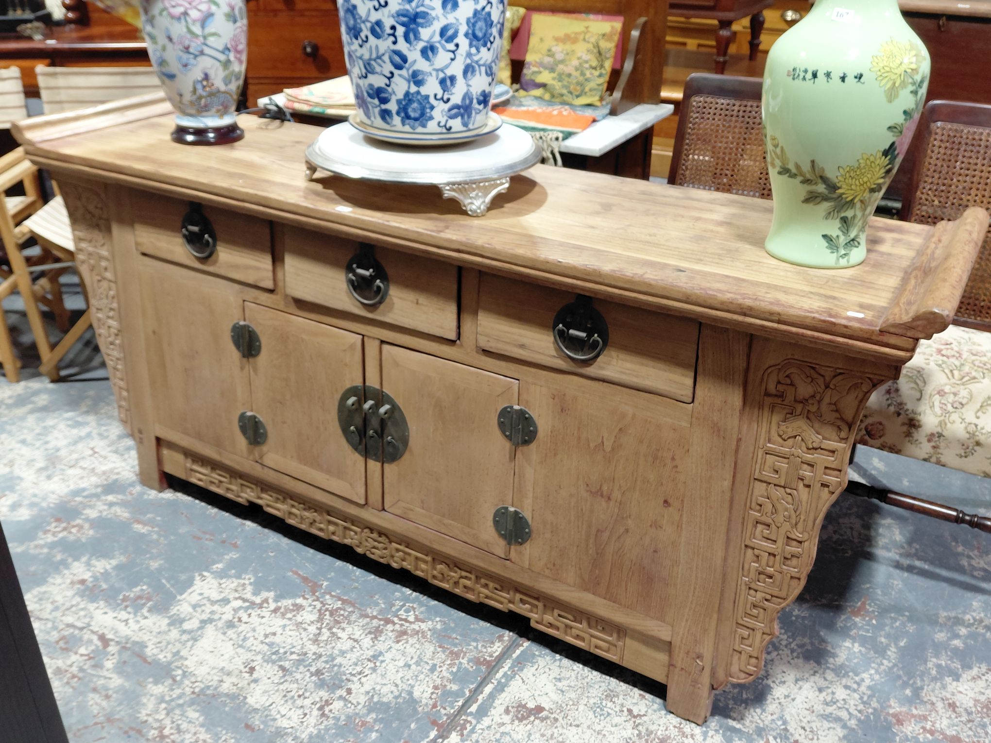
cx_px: 496
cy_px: 372
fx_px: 716
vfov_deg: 54.9
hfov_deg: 69.4
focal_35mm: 25
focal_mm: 4.69
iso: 200
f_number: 1.8
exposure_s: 1/100
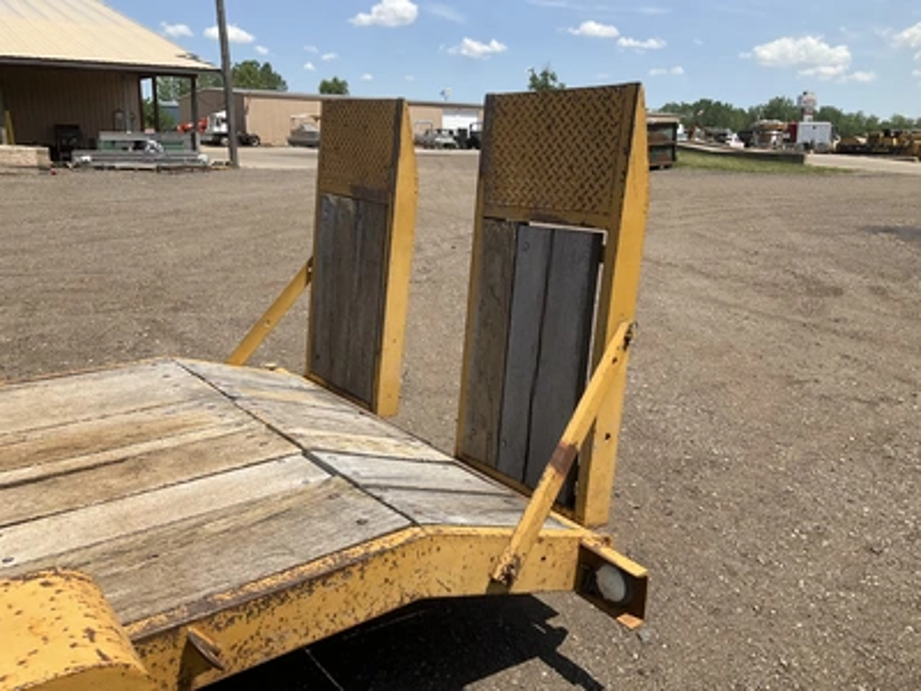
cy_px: 346
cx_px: 460
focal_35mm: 29
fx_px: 772
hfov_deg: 61.7
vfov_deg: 48.2
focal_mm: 3
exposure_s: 1/2058
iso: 25
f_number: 1.8
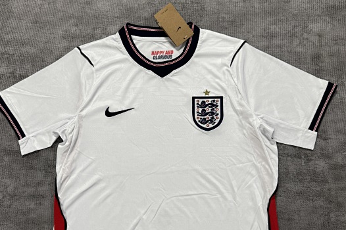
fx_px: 365
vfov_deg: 34.9
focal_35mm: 38
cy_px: 136
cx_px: 161
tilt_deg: -79.6
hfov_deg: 50.7
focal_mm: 6.76
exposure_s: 1/50
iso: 125
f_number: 1.78
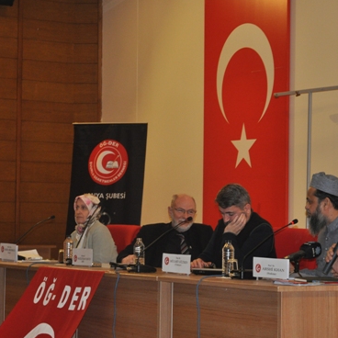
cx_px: 241
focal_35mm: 122
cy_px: 174
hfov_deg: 14.3
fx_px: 1345
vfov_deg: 14.3
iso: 800
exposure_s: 1/60
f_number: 4.5
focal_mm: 55
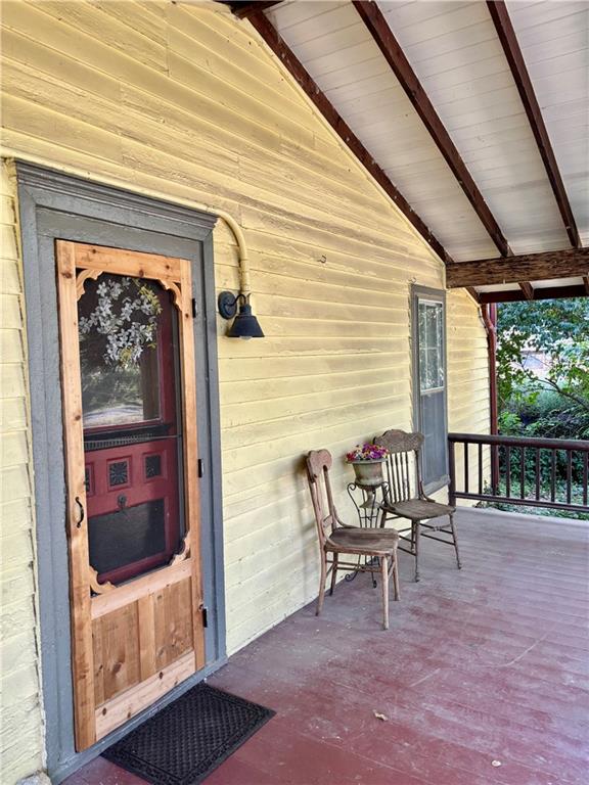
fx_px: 590
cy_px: 392
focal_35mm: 26
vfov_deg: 67.3
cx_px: 294
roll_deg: +1.1
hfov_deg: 53.1
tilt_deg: -3.6
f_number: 1.6
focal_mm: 5.96
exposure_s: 1/121
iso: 80
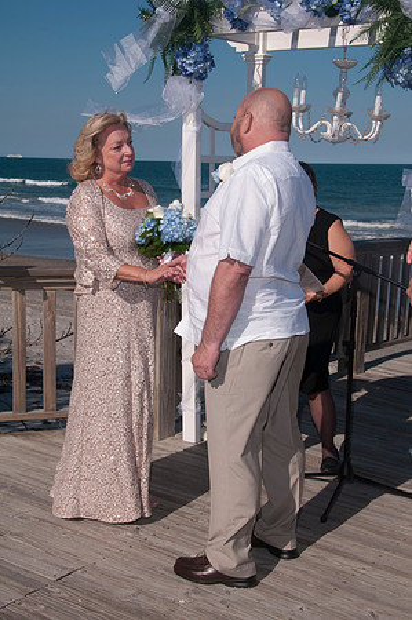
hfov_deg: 25.7
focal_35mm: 52
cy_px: 310
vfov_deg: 37.9
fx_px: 903
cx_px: 206
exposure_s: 1/250
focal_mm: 35
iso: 100
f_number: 14
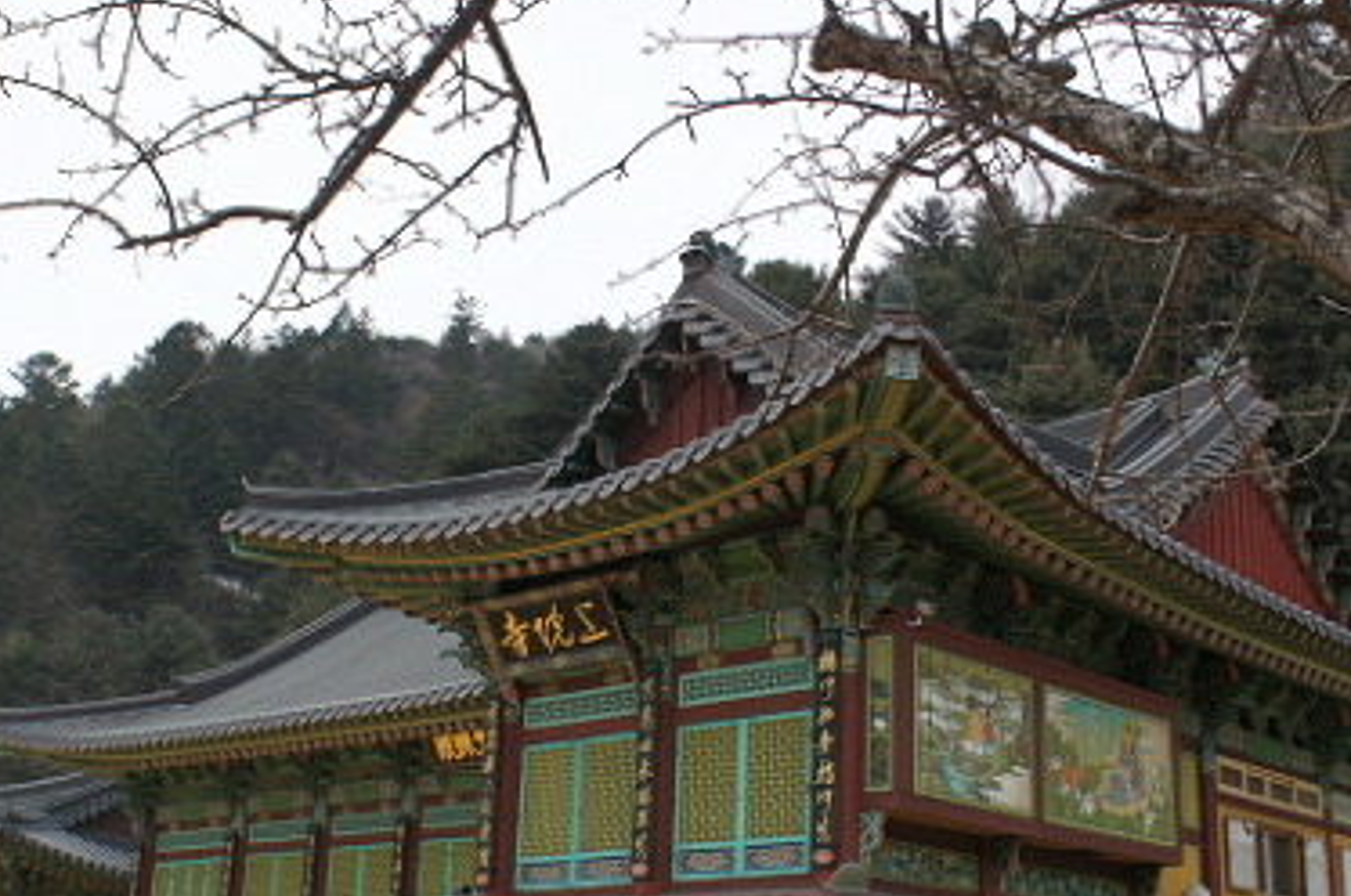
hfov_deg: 40.3
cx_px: 769
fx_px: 1836
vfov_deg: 27.4
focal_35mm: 49
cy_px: 544
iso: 200
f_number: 6.3
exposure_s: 1/400
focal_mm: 16
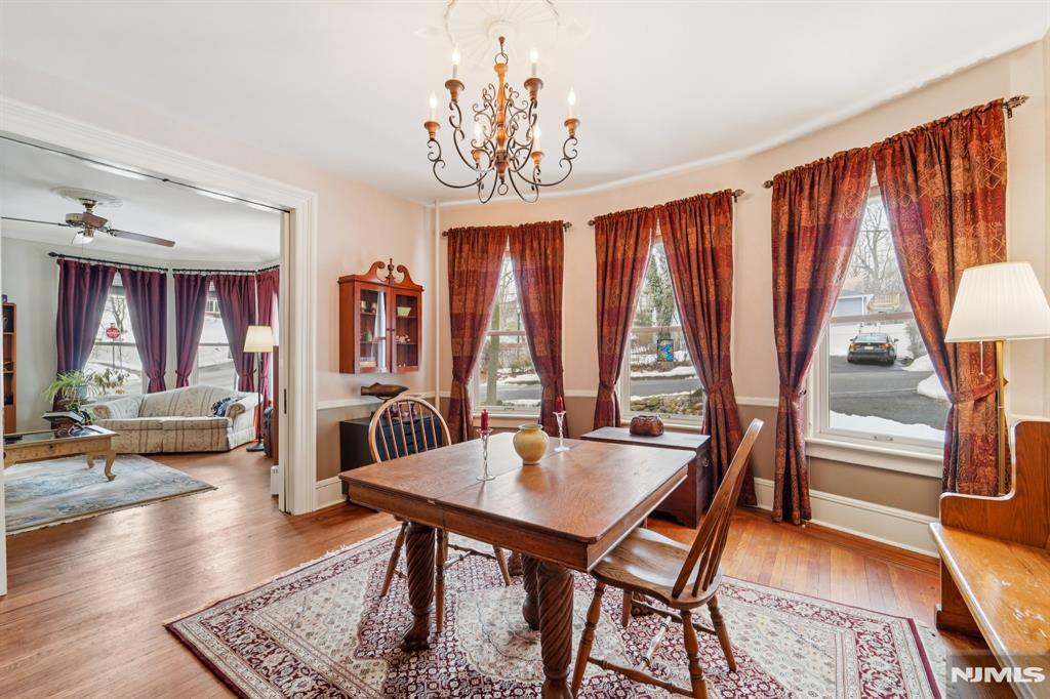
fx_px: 408
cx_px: 525
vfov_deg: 81.2
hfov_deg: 104.3
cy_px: 350
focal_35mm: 14
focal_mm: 14
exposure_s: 1/20
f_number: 8
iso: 400
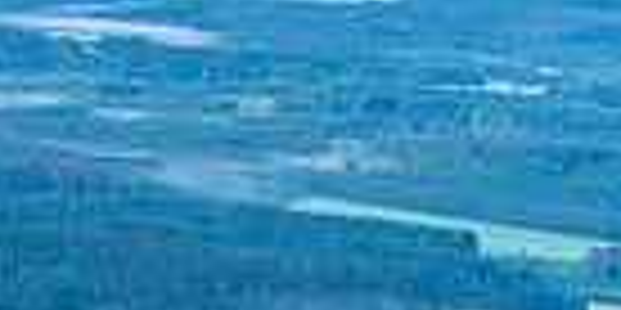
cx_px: -373
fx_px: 3402
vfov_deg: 5.2
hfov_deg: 10.0
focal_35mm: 212
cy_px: 219
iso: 1000
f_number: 2.8
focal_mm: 46
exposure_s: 1/2000
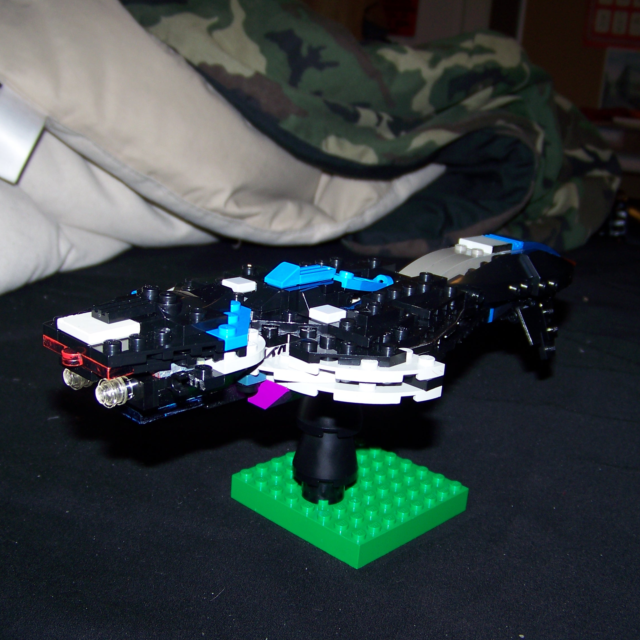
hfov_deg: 39.2
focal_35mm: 43
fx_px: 899
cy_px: 318
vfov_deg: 39.2
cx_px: 304
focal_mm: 5.85
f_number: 2.8
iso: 64
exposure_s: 1/30
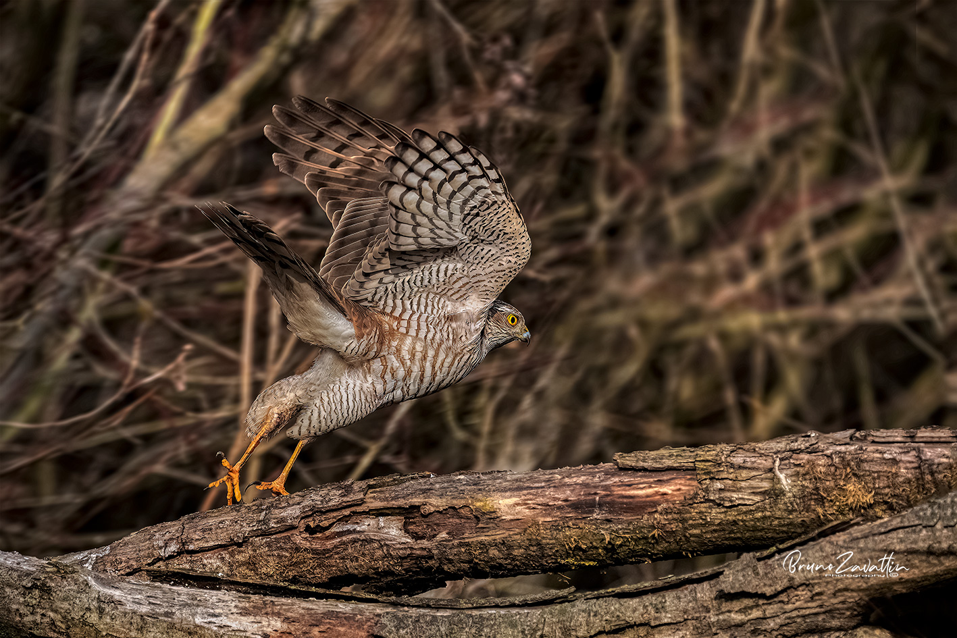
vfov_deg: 4.7
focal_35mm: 290
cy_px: 319
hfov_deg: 7.1
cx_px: 478
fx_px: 7709
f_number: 5.3
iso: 2000
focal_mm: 290
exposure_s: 1/3200
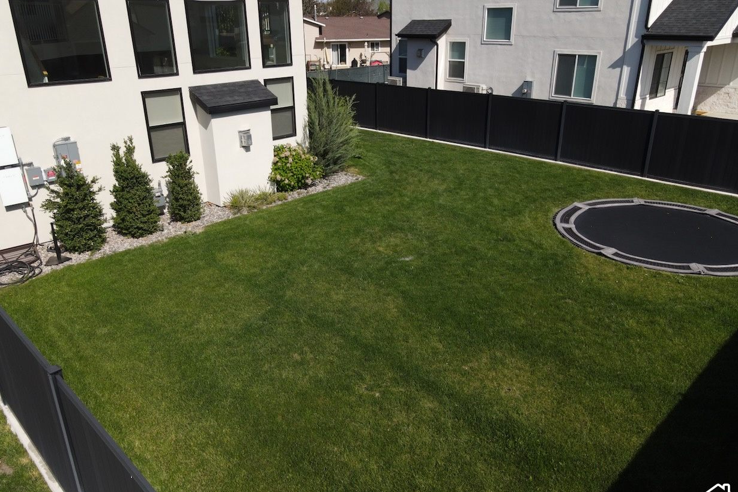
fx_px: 533
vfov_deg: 49.5
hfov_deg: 69.4
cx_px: 364
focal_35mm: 26
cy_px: 240
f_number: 2.8
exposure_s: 1/1000
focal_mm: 4.5
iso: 100
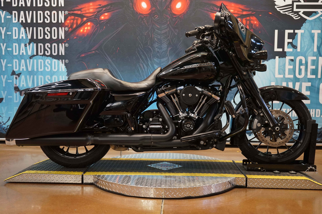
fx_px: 322
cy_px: 107
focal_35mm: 36
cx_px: 161
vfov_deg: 36.9
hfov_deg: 53.1
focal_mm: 36
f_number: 4
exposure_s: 1/160
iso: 2000
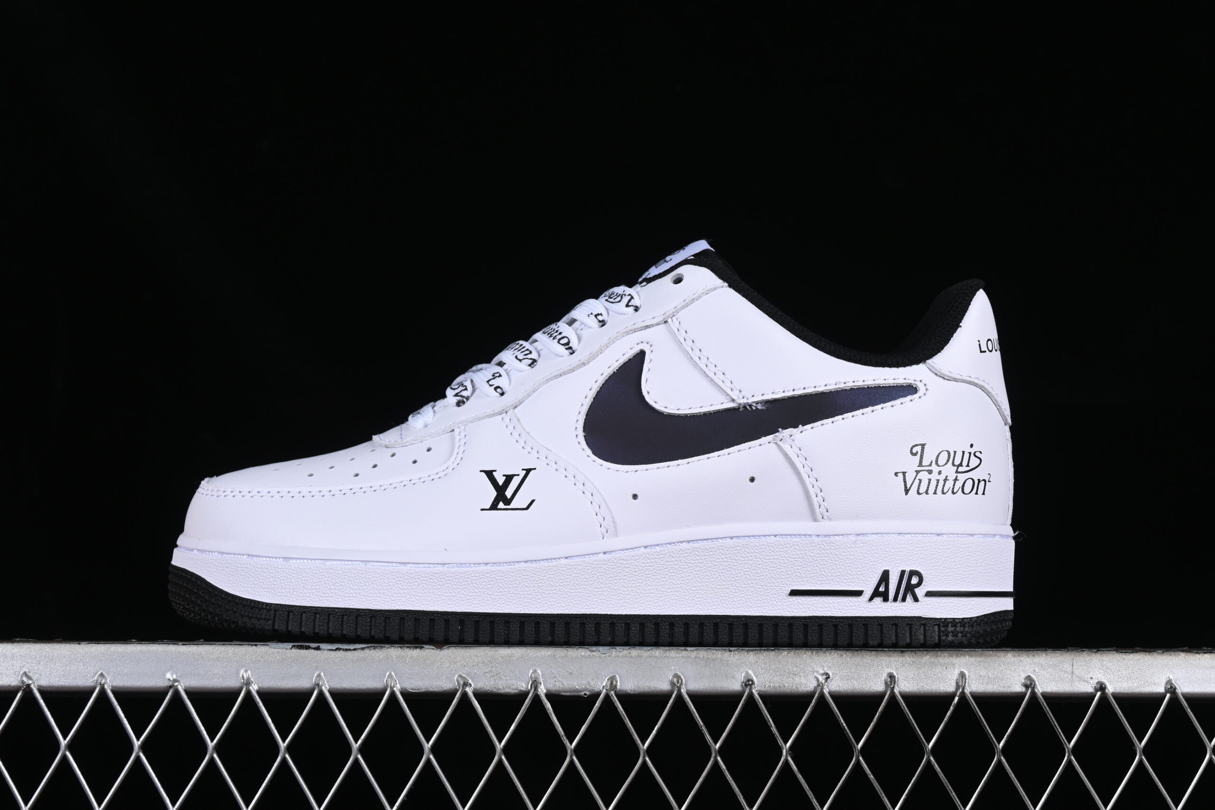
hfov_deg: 27.0
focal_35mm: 75
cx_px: 608
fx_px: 2531
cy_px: 405
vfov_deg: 18.2
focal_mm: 50
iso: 160
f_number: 9
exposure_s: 1/80
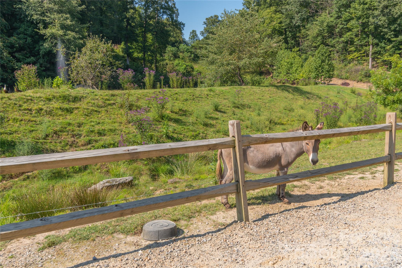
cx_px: 201
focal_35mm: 29
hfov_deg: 63.7
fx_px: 324
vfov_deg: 45.0
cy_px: 134
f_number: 7.1
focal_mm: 29
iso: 160
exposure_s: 1/400
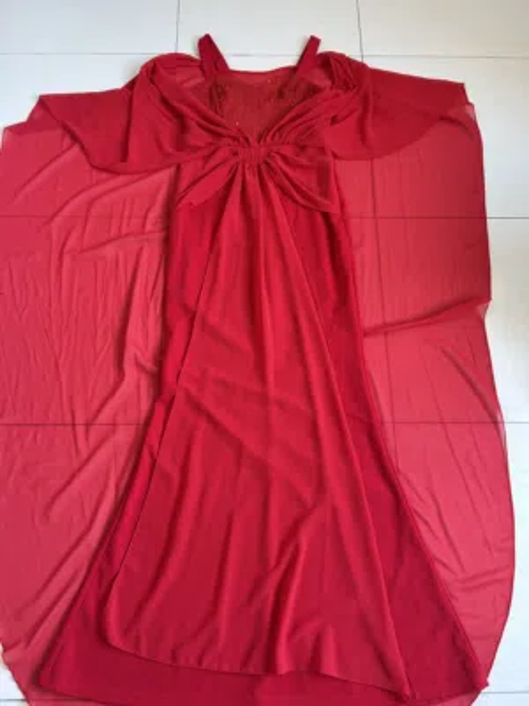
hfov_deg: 53.1
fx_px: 530
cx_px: 264
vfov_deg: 67.3
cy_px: 353
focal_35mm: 26
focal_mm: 5.7
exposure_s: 1/68
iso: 125
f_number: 1.5
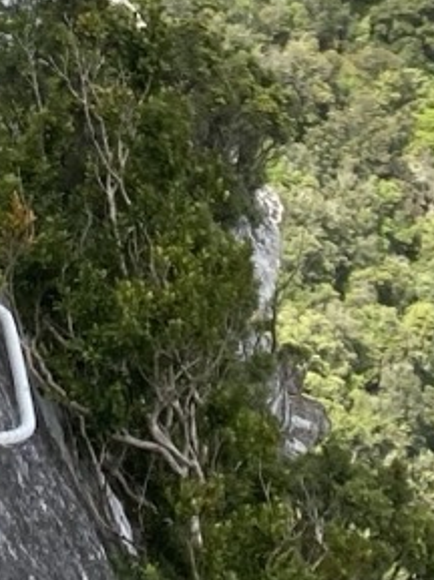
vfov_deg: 10.6
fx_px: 2898
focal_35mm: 173
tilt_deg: -6.2
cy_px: -528
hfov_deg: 8.5
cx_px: -62
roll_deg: -8.3
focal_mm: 4.25
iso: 32
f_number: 1.8
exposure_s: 1/2066
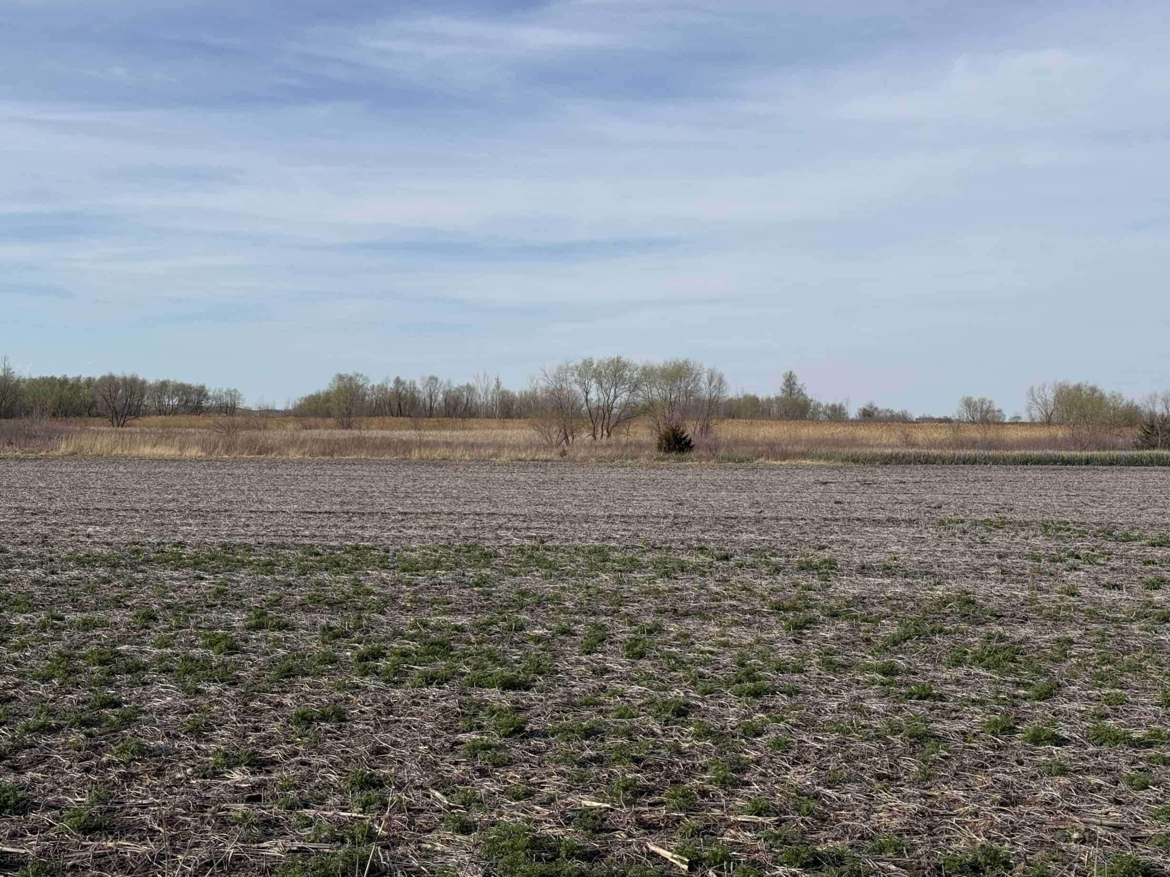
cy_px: 423
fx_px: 1690
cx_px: 571
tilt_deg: +0.0
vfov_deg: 29.1
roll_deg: -0.2
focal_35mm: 50
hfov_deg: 38.2
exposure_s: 1/7143
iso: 80
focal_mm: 6.76
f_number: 1.78
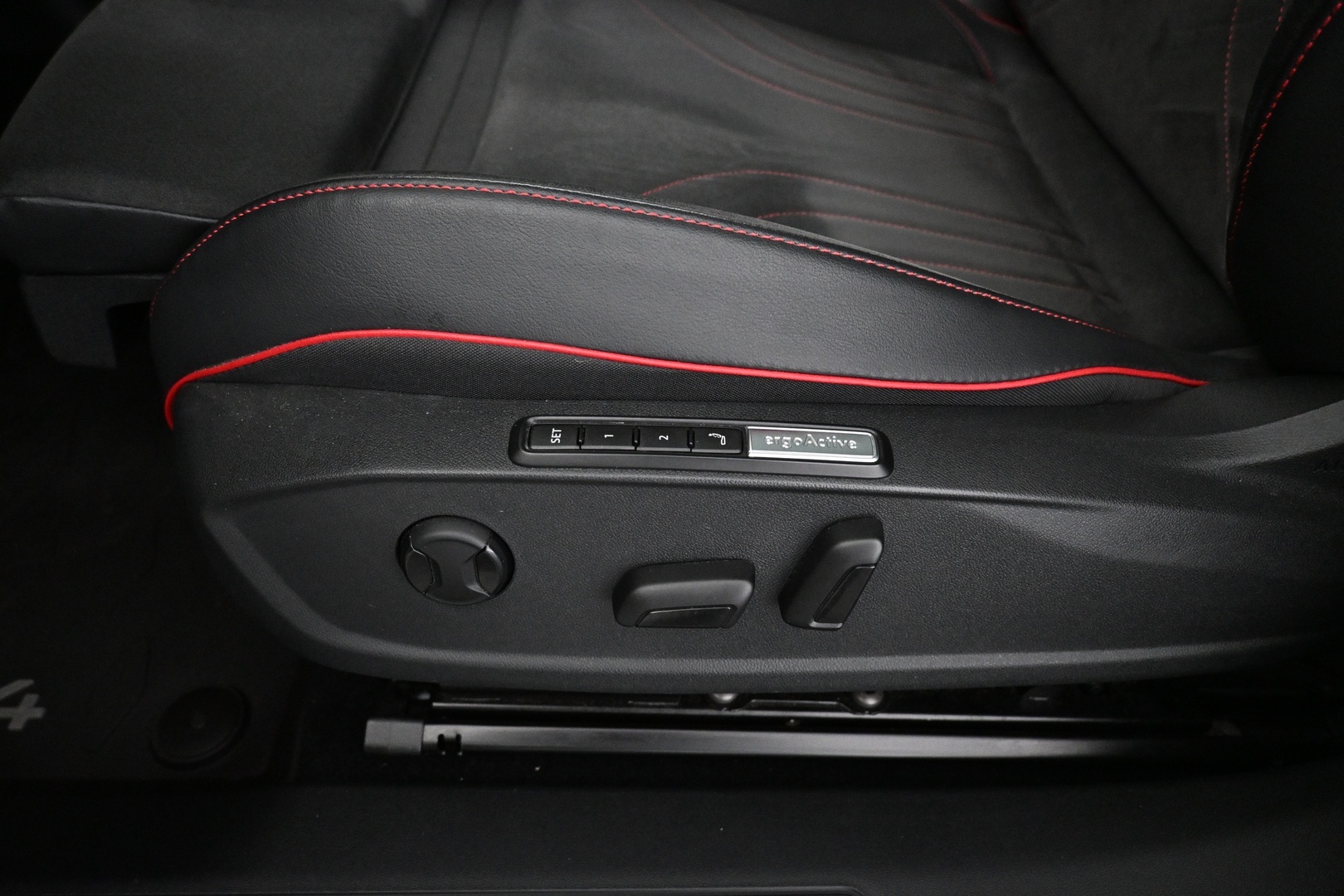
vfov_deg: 53.1
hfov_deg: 73.7
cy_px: 448
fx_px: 896
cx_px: 672
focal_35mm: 24
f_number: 3.5
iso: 4000
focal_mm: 16
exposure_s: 1/40
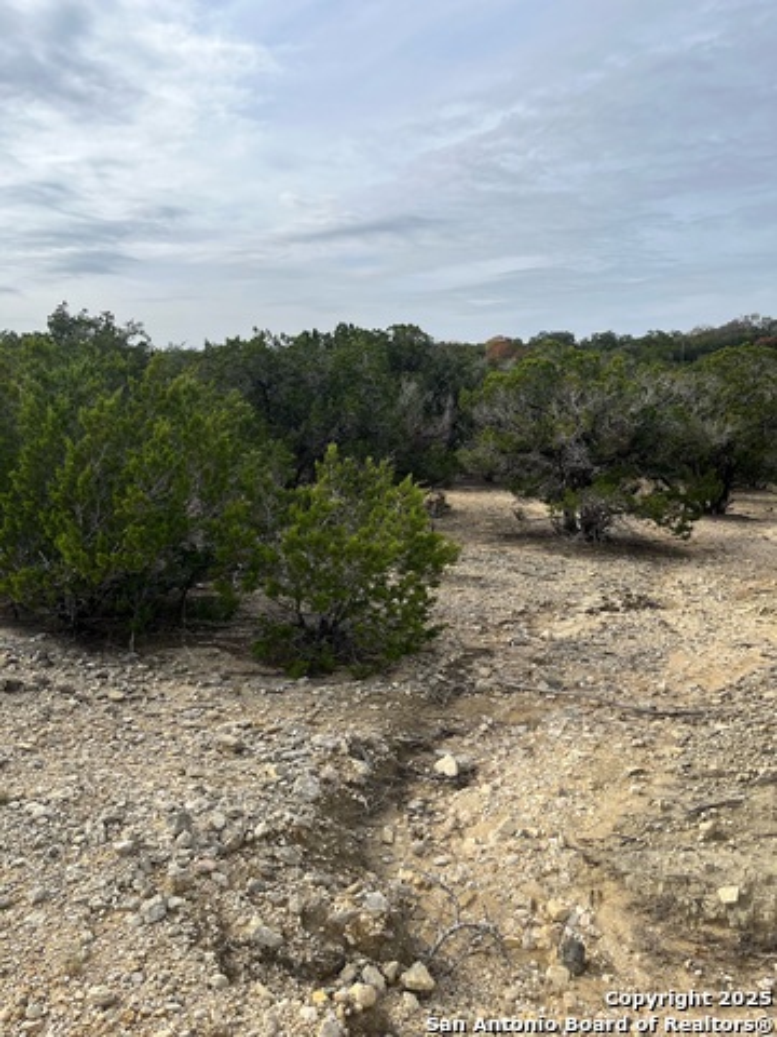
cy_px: 518
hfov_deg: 53.1
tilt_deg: -8.5
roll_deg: +1.2
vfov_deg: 67.3
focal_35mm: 26
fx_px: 778
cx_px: 388
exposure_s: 1/4016
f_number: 1.6
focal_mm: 5.1
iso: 50
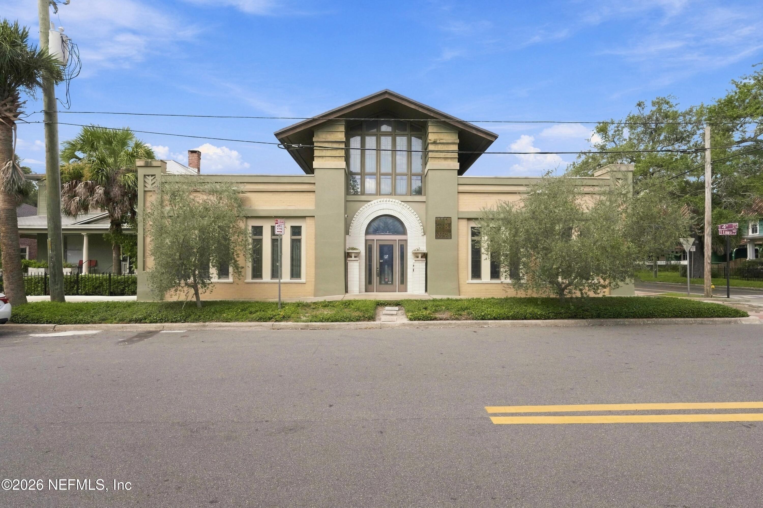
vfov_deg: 81.2
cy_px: 254
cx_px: 382
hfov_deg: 104.3
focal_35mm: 14
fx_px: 297
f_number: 14
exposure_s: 1/1600
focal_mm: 14
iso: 16000
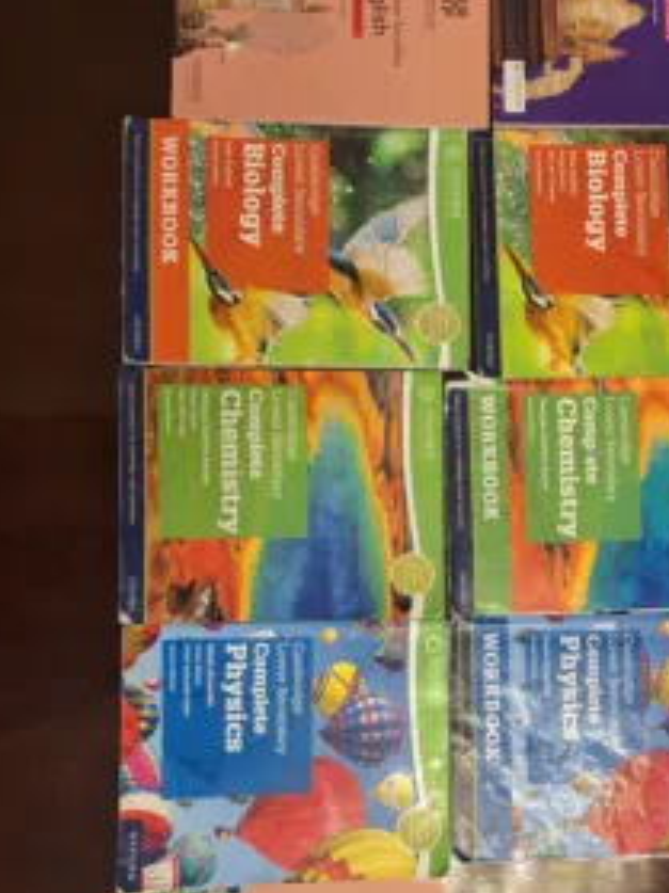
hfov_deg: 42.3
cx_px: 455
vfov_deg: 55.1
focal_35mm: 33
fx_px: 851
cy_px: 525
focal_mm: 5.54
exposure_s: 1/50
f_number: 1.8
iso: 200
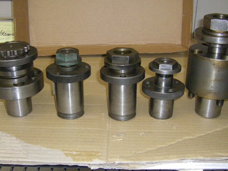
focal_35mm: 46
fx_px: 303
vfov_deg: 31.5
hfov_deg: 41.2
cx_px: 110
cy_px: 88
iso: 800
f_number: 3.5
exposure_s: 1/50
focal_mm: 6.3
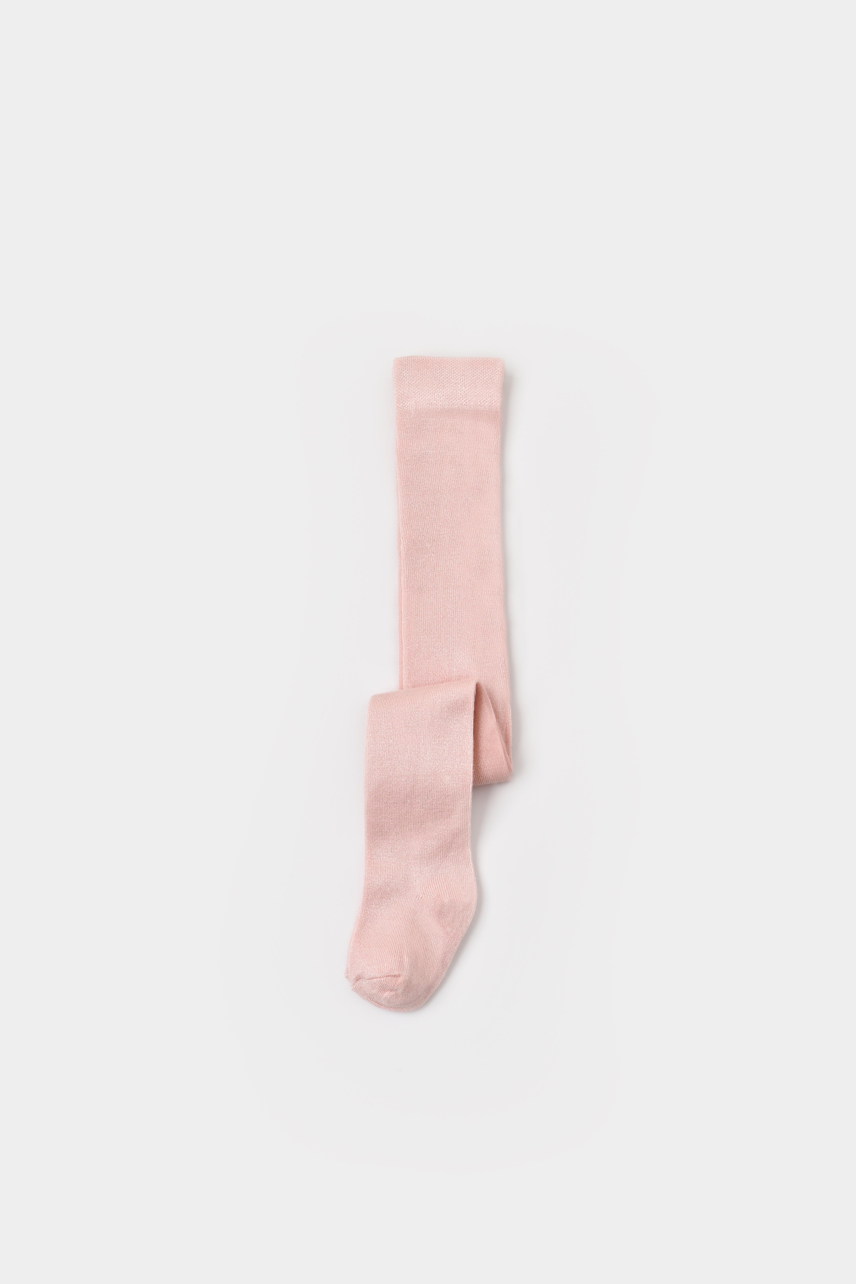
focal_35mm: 52
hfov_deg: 25.8
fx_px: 1872
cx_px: 428
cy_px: 642
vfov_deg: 37.9
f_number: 11
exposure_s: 1/125
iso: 100
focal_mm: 35
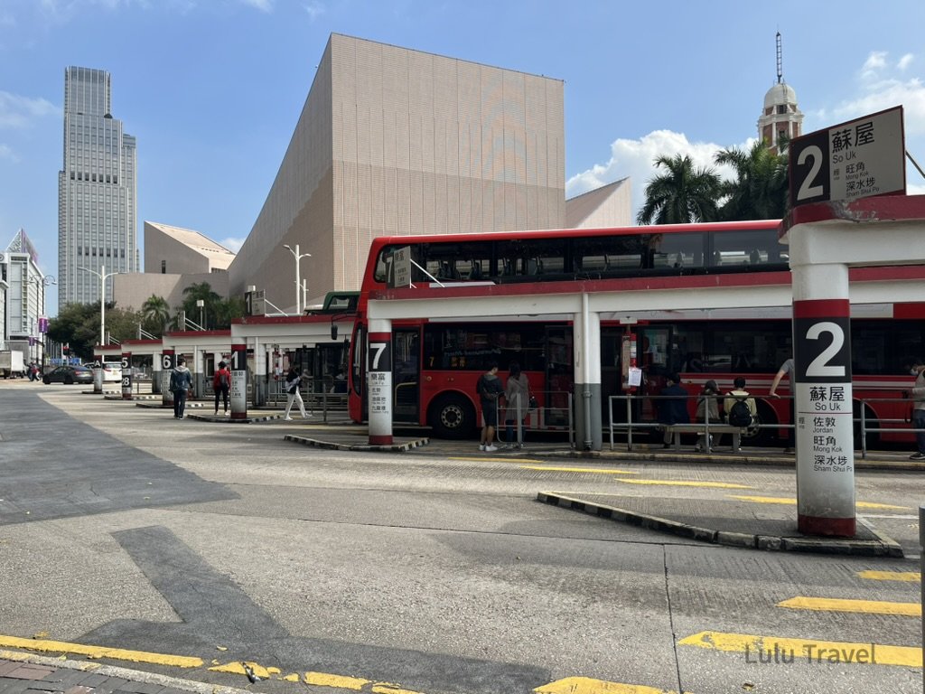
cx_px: 462
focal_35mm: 26
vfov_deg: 53.1
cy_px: 347
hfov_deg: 67.3
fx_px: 695
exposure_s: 1/2463
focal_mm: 5.1
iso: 50
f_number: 1.6
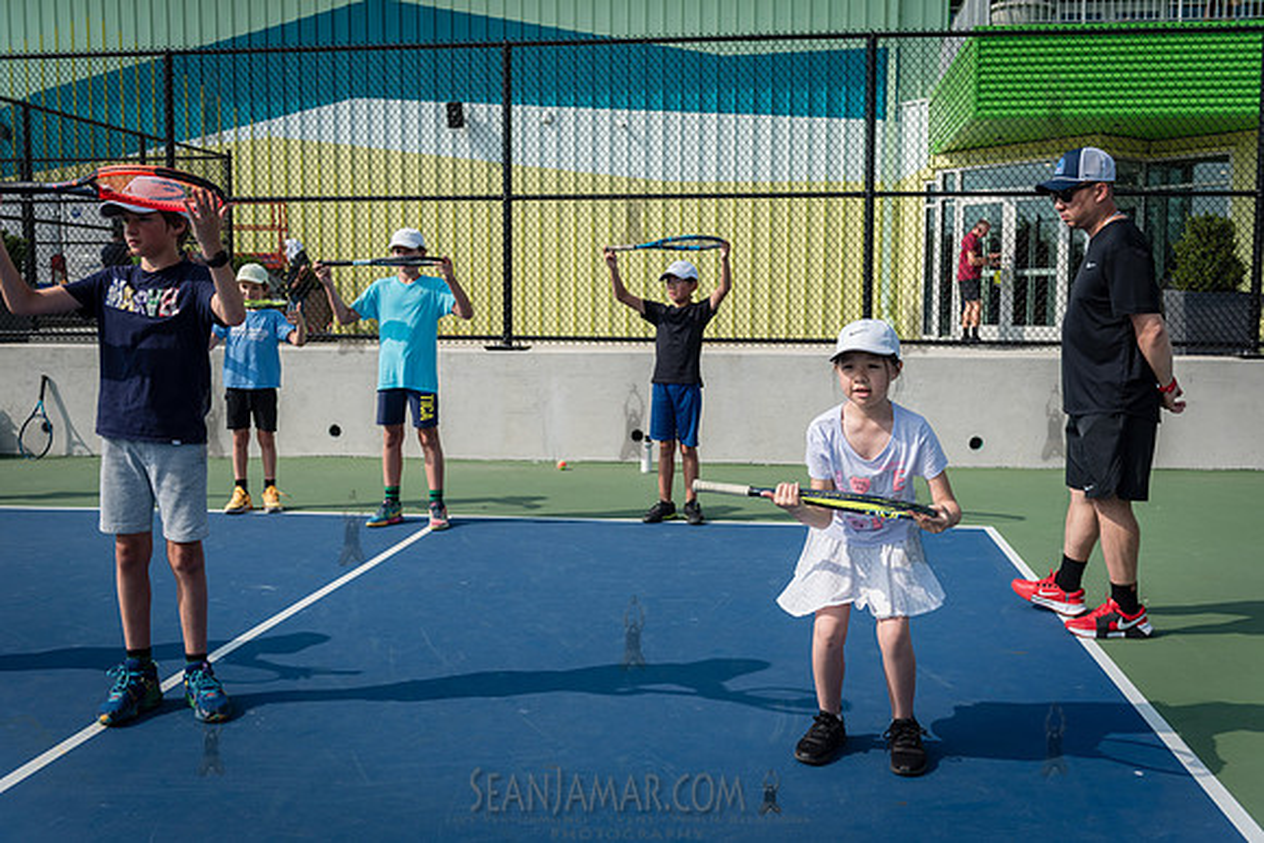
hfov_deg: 55.7
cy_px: 422
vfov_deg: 38.8
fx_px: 1196
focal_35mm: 34
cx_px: 632
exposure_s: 1/2500
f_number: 4.5
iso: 320
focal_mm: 34
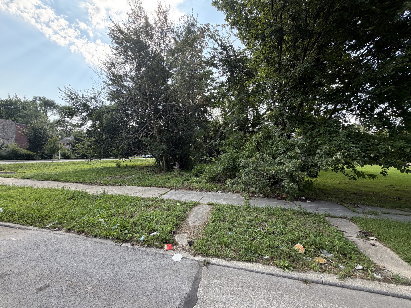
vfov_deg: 85.7
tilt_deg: +0.1
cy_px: 154
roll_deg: +0.5
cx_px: 206
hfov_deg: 102.1
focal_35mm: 14
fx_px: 166
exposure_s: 1/217
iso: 40
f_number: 2.2
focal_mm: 2.22
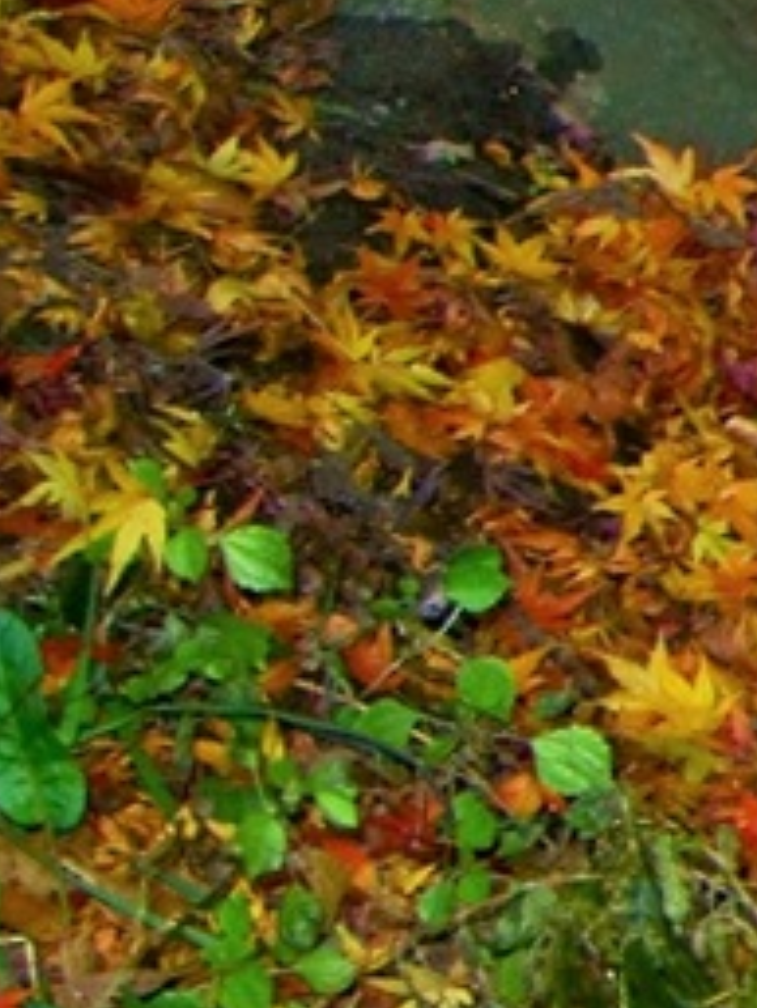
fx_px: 22453
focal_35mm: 771
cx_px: 4201
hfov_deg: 1.9
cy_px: 414
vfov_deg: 2.6
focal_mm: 55
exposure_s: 1/125
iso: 100
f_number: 5.6
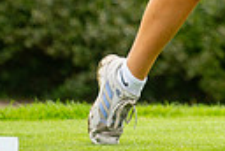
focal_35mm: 1355
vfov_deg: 1.0
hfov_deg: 1.5
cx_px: 262
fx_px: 8488
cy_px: -169
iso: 320
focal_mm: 300
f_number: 4
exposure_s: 1/1250
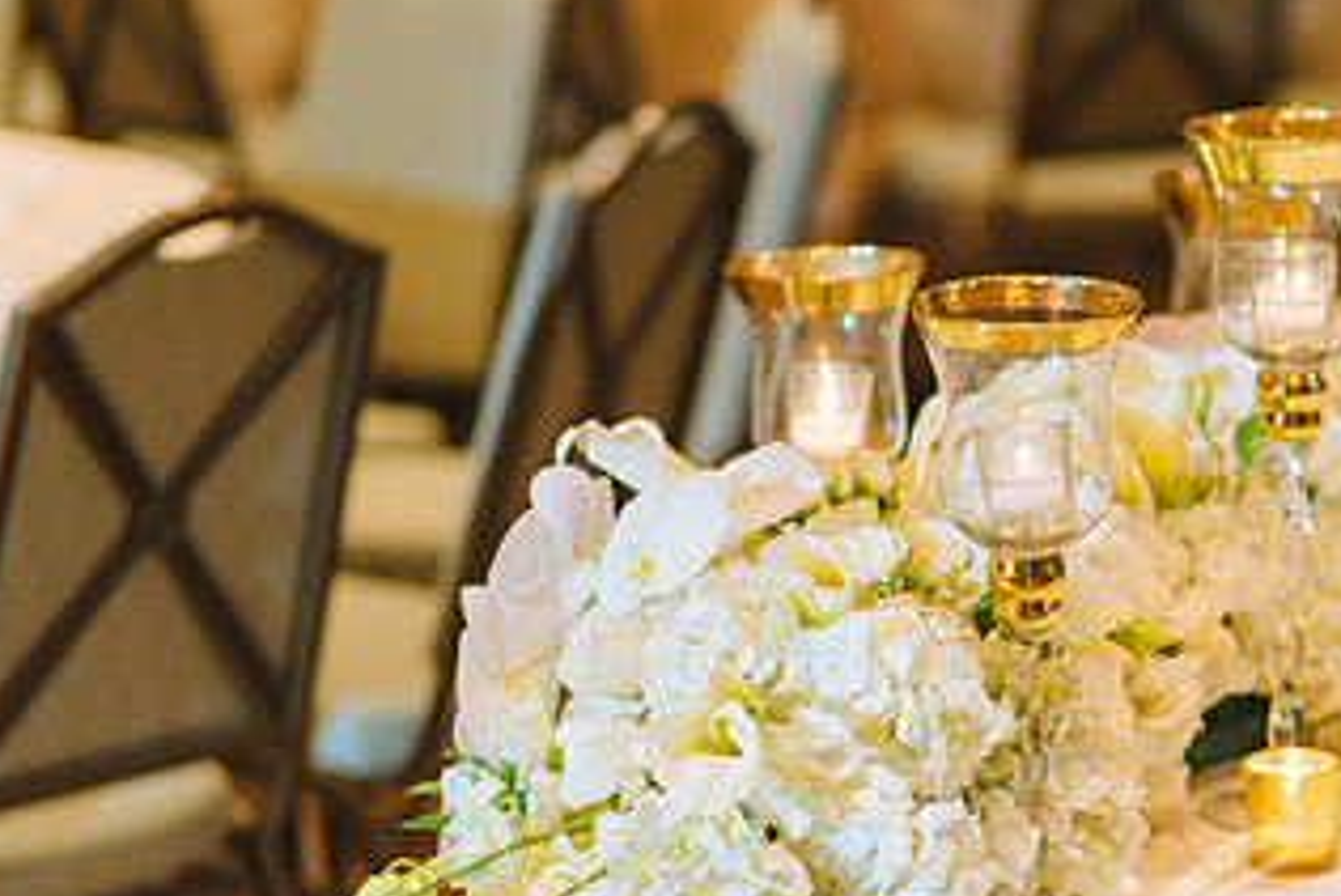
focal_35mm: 156
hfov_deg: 13.1
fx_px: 5813
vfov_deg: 8.8
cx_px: 1057
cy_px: 584
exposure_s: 1/125
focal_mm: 85
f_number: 2
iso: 1000
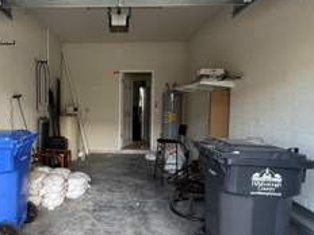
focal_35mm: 29
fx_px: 263
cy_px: 119
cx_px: 103
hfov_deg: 60.1
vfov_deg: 48.2
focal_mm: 2.22
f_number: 2.2
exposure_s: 1/99
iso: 160
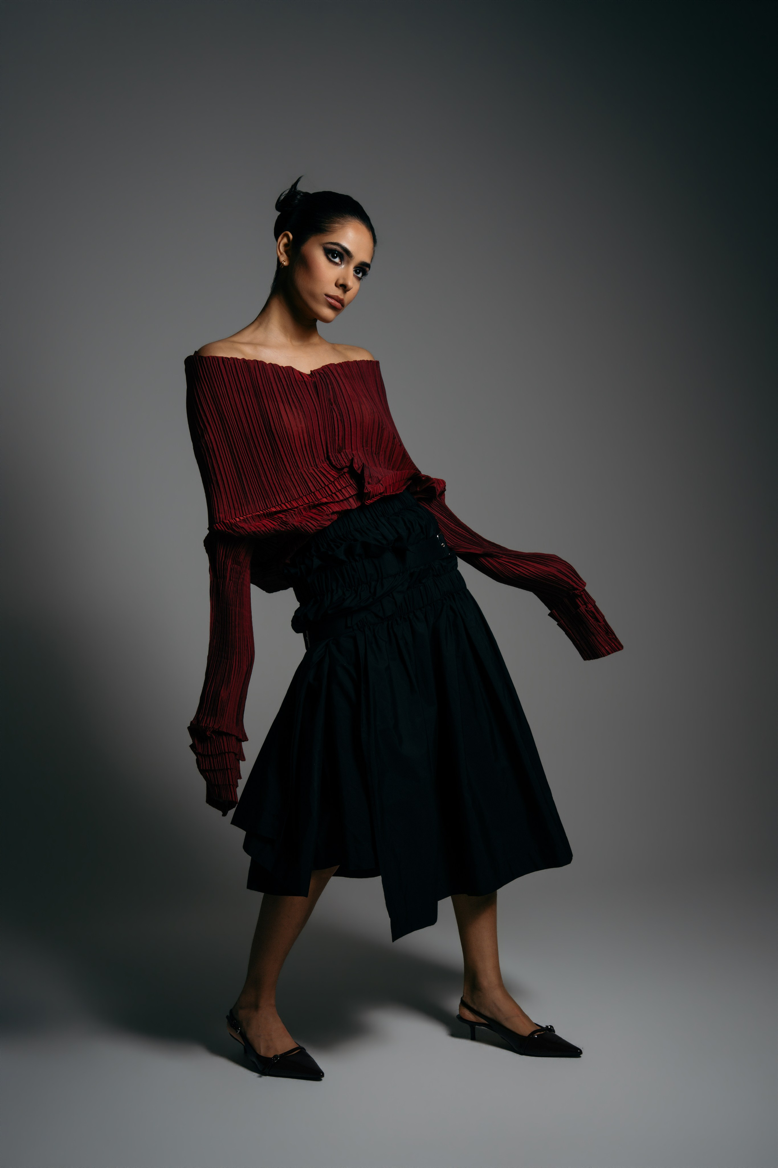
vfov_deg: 59.7
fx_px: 1018
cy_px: 584
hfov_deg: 41.8
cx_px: 389
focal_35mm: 31
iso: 100
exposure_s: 1/160
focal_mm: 31.4
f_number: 11
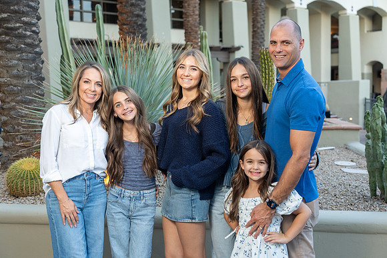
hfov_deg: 40.3
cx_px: 194
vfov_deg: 27.5
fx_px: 527
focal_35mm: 49
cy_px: 129
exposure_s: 1/160
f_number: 4
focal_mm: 49
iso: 800
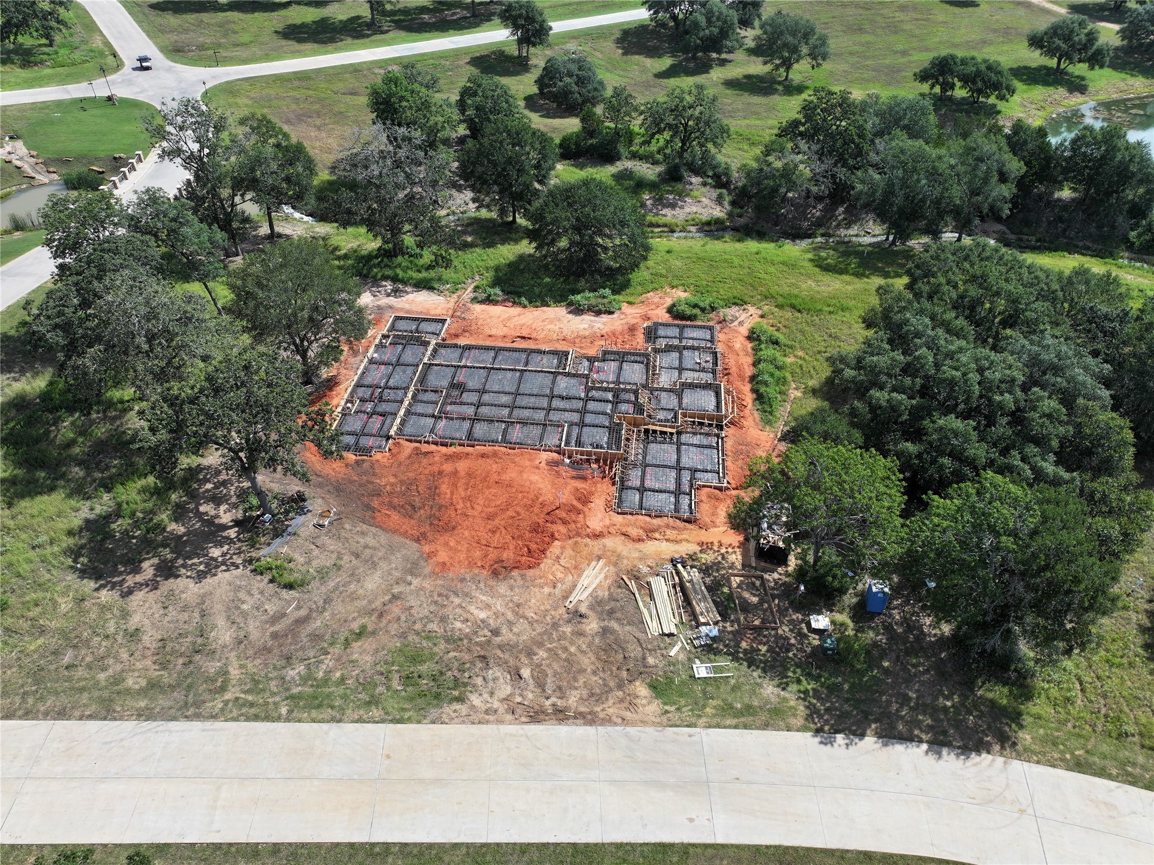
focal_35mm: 24
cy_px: 432
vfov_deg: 56.8
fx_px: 800
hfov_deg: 71.6
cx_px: 577
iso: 120
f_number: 2.8
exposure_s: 1/1600
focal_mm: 12.29
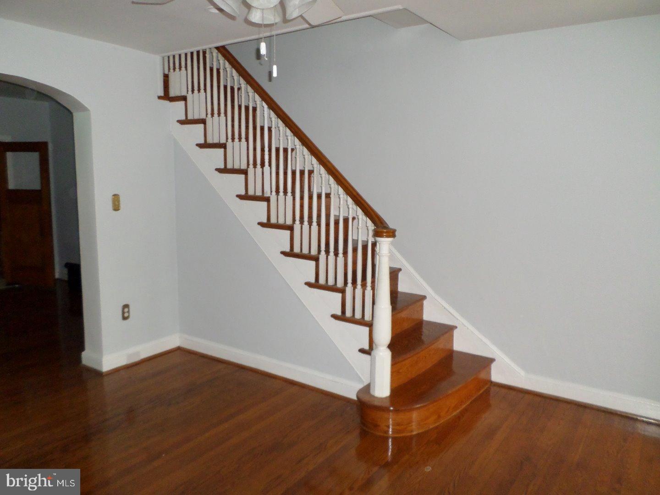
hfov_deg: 69.4
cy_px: 248
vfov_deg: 54.9
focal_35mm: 25
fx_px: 477
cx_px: 330
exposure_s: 1/30
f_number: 2.5
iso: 240
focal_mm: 4.5
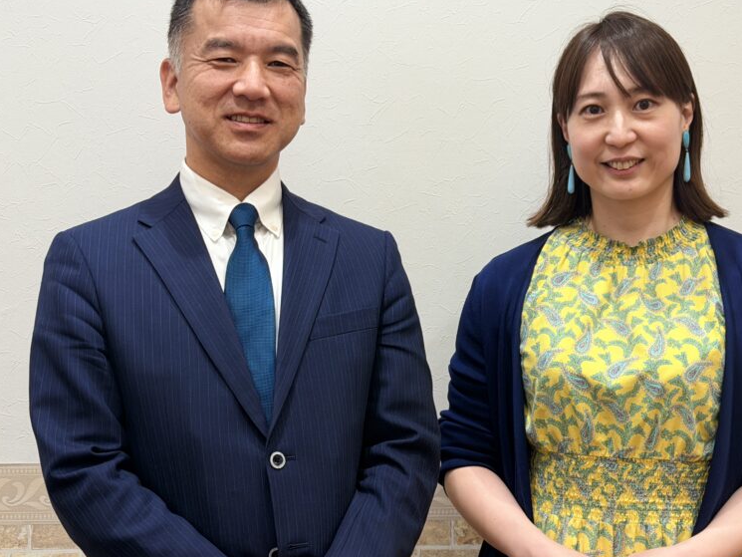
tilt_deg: -5.7
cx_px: 409
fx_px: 1415
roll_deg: +0.2
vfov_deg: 22.2
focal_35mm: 66
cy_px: 310
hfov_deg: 29.4
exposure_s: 1/50
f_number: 1.78
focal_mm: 6.76
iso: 50
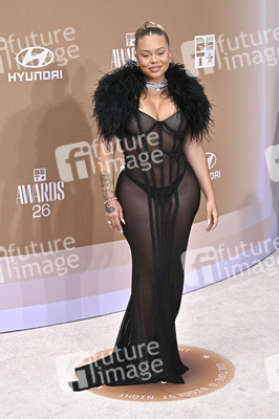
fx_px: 885
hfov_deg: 17.9
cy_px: 210
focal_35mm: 76
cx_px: 140
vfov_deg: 26.7
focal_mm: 76
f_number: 10
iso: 400
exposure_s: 1/320
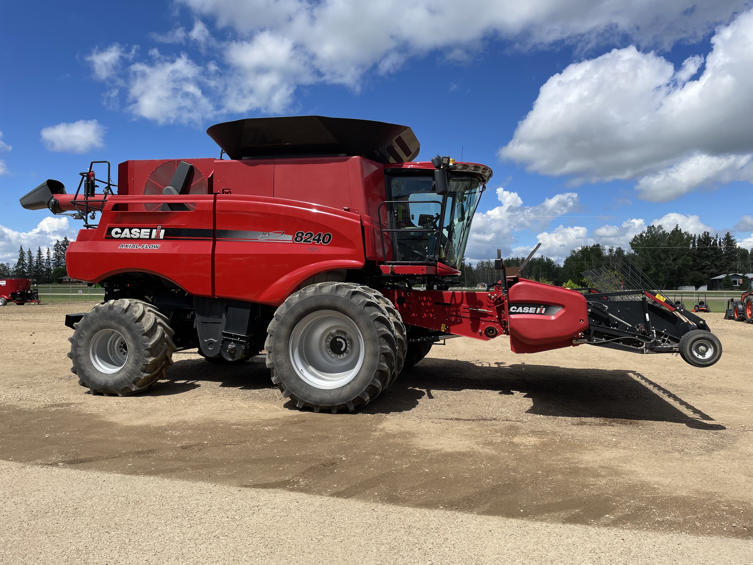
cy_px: 282
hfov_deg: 67.3
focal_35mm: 26
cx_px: 376
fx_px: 566
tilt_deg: +1.2
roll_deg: +0.1
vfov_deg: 53.1
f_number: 1.6
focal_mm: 4.2
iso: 32
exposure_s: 1/4000
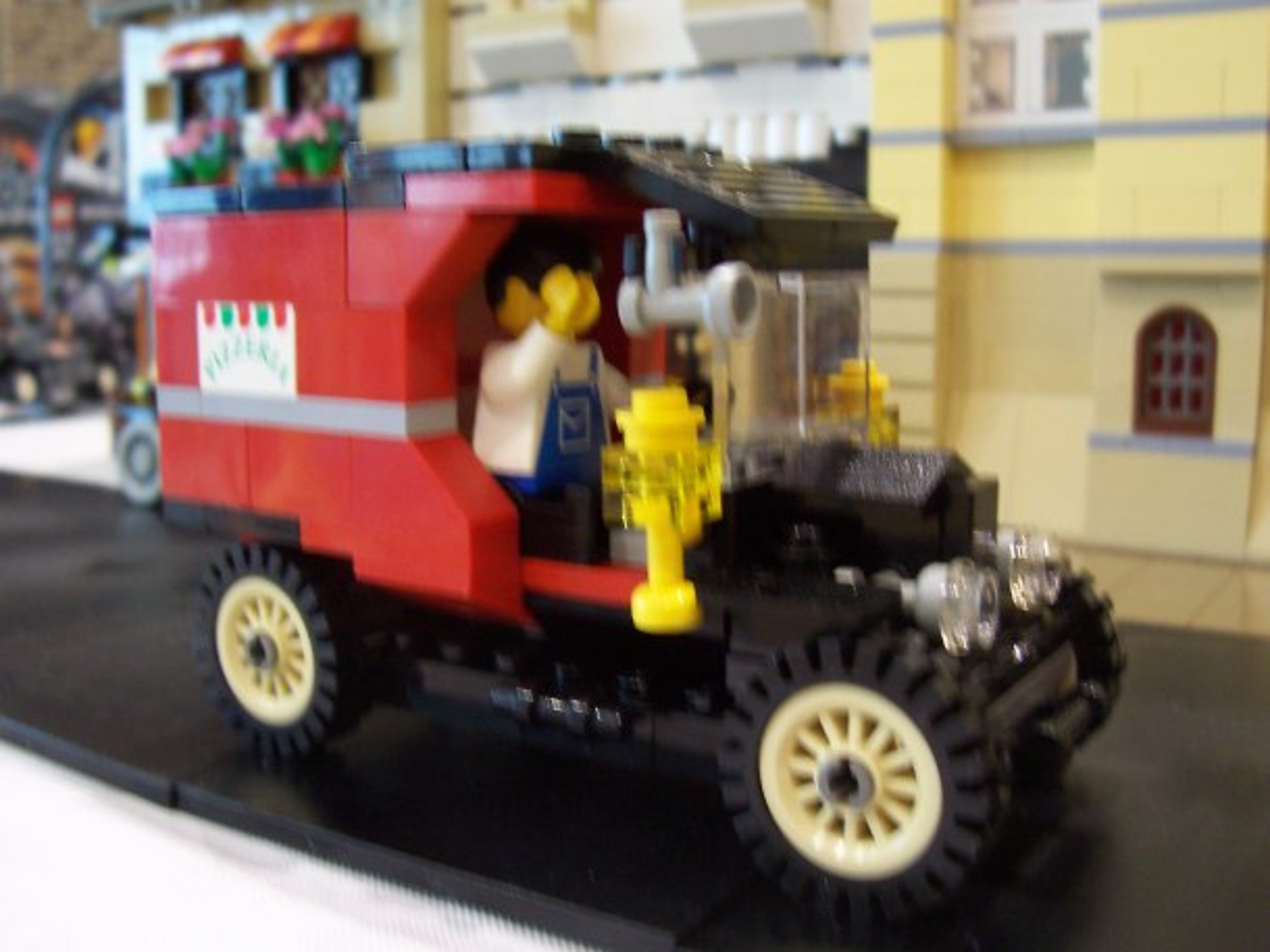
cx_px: 635
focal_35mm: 37
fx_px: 1357
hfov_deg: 50.2
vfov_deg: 38.6
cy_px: 476
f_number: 2.8
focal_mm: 5.6
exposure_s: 1/8
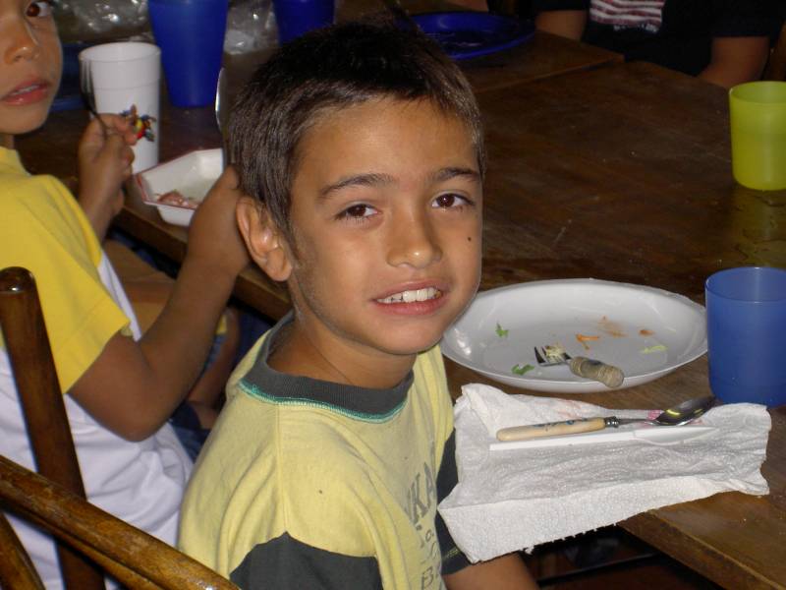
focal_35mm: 116
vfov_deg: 12.8
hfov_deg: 17.0
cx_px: 393
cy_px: 295
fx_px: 2634
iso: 100
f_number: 4.9
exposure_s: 1/100
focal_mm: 24
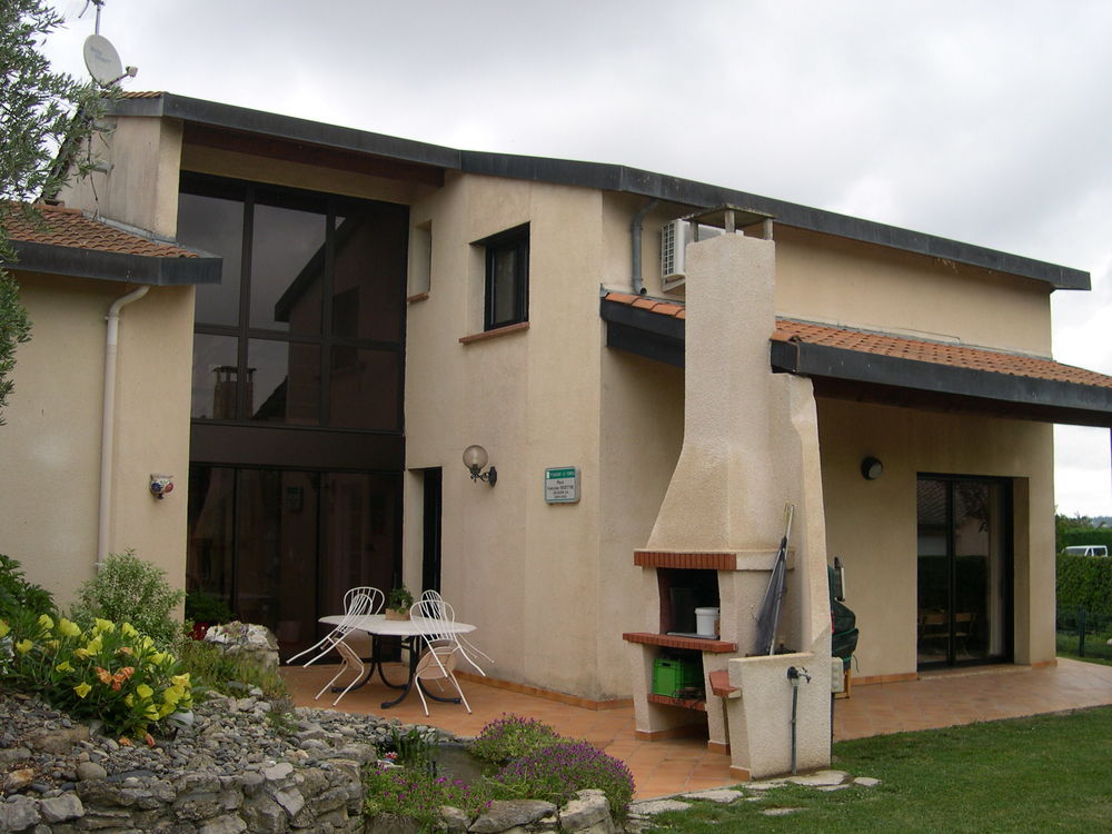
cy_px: 417
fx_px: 1221
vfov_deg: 37.7
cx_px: 556
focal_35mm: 38
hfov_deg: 49.0
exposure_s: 1/546
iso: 100
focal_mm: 8
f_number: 2.8
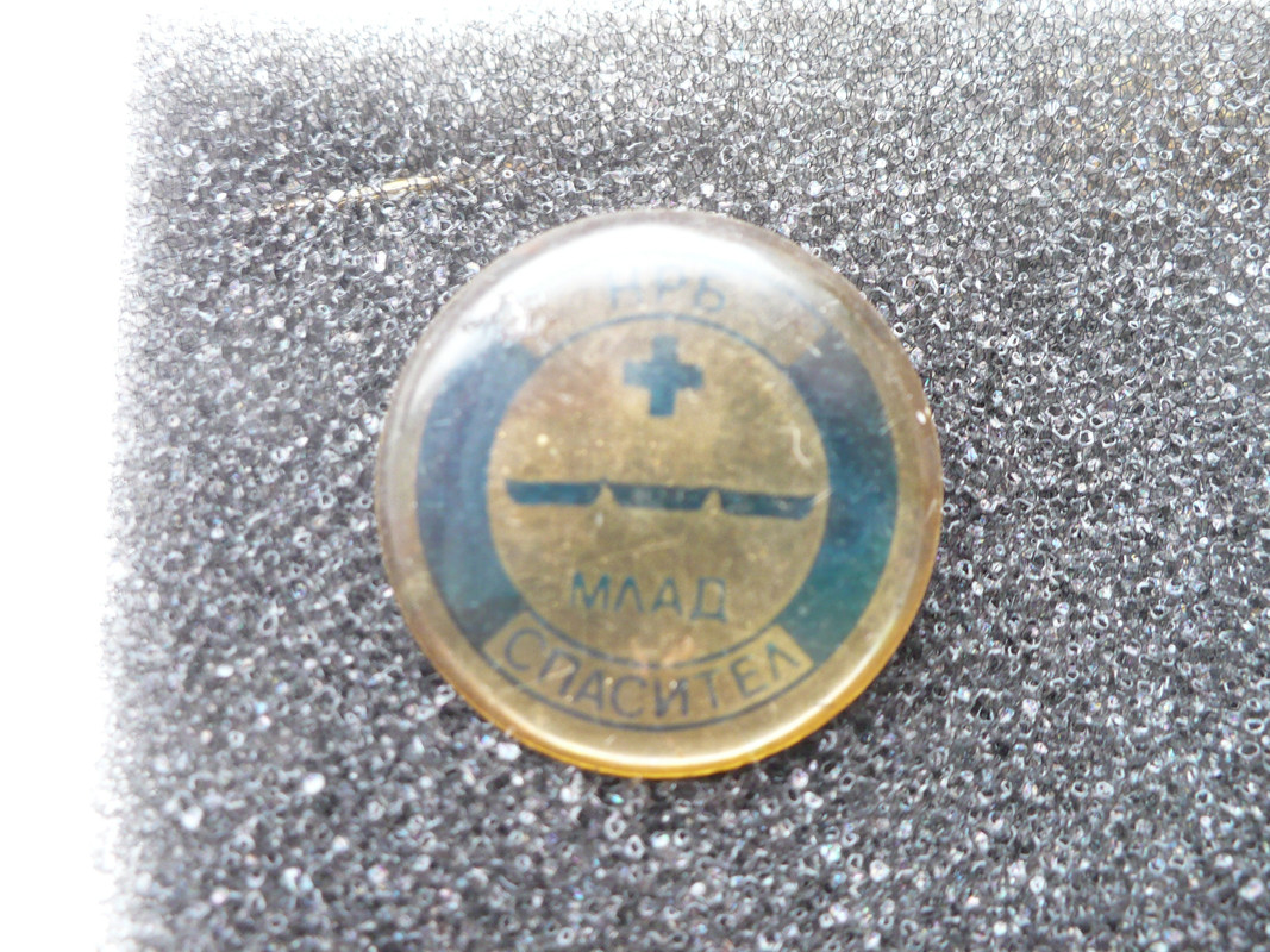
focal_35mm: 37
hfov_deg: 50.1
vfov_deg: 38.7
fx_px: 1357
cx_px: 635
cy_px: 476
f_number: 2.8
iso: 200
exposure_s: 1/13
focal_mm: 6.1
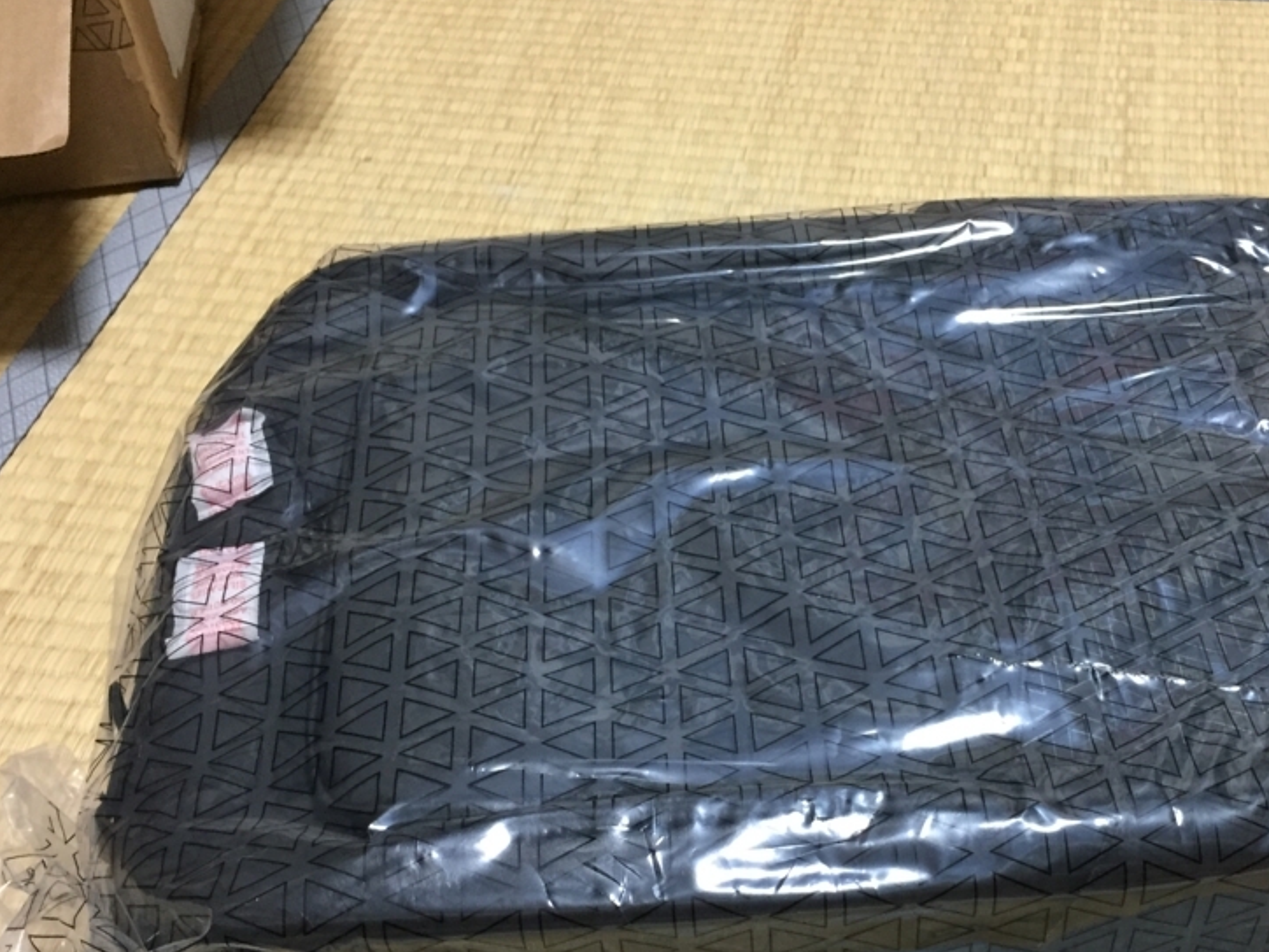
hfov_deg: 45.4
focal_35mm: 41
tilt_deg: -49.3
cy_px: 654
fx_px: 1503
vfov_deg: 34.7
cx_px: 782
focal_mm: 4.15
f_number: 2.2
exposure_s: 1/30
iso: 200
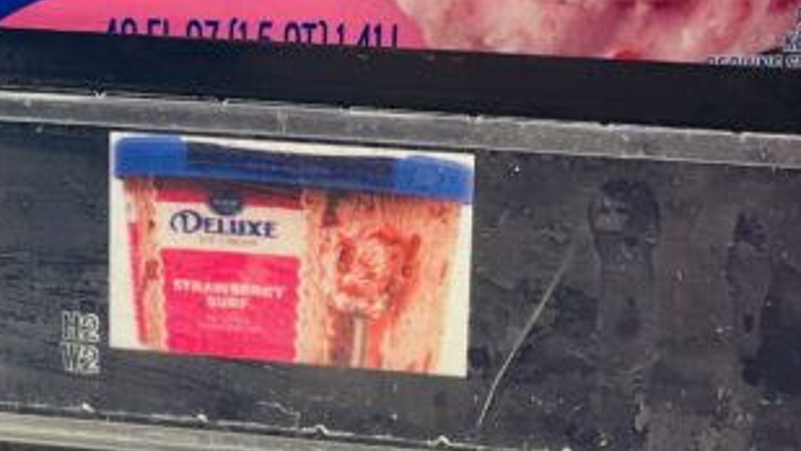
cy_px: -130
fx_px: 1997
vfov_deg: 12.5
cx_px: -18
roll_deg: +1.0
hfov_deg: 21.8
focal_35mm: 94
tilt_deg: -13.7
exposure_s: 1/120
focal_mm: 4.2
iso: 80
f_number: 1.6
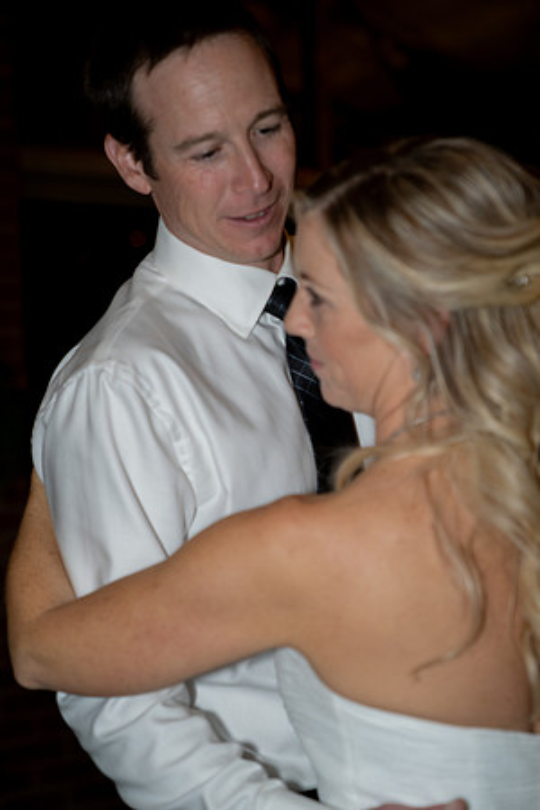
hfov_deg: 19.5
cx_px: 270
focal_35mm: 70
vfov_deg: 28.8
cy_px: 405
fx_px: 1575
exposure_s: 1/125
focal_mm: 70
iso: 2000
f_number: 2.8
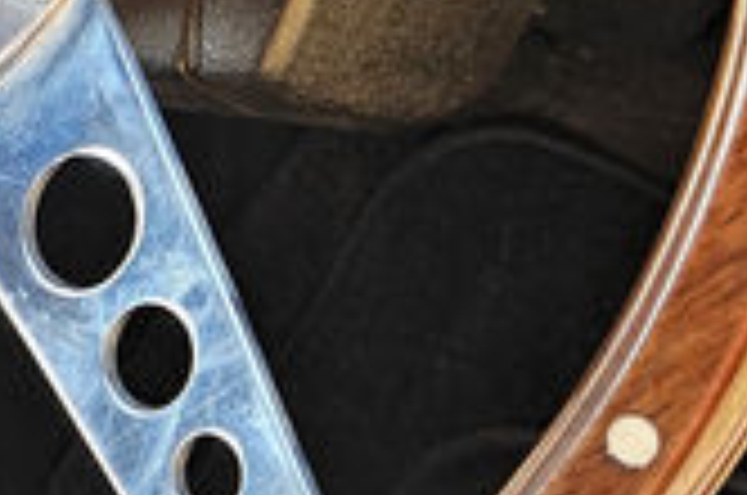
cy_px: -135
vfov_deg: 9.1
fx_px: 3065
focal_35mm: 148
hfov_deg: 12.9
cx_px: -495
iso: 100
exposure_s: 1/180
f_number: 1.8
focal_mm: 5.4
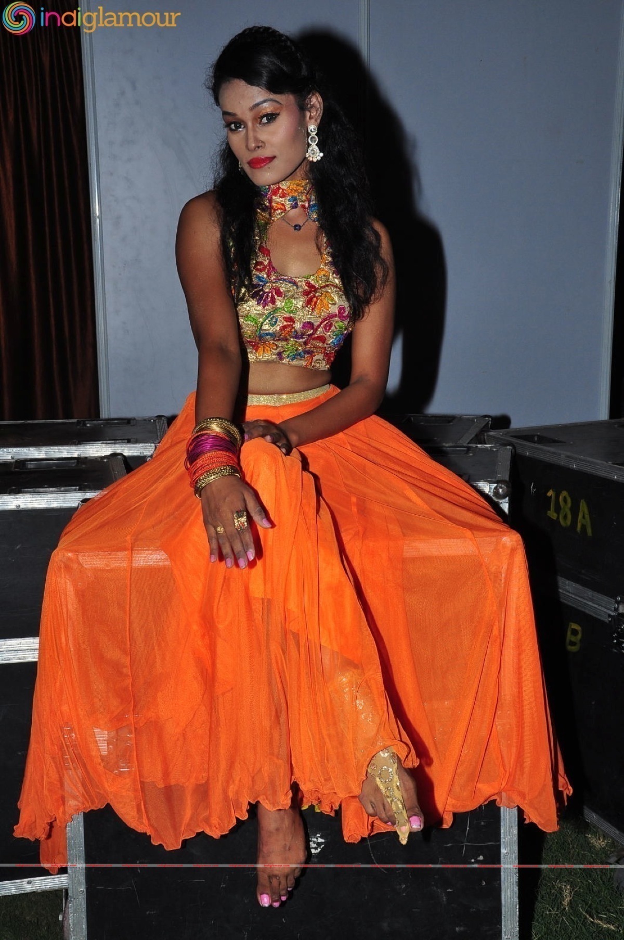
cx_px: 312
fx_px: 1330
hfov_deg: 26.4
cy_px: 470
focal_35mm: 51
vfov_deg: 38.9
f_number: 10
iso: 400
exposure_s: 1/125
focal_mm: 34
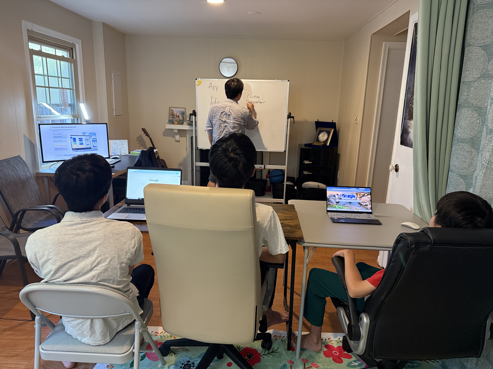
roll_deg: -1.9
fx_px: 342
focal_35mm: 24
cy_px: 184
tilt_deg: -12.9
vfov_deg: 56.8
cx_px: 246
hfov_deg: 71.6
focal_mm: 6.76
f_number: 1.78
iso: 400
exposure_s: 1/60
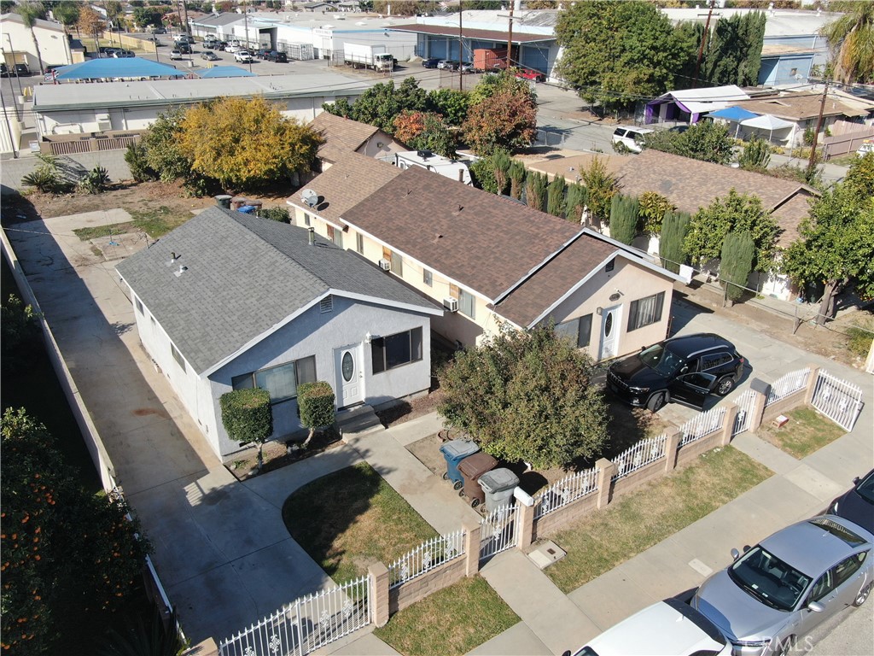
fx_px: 732
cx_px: 437
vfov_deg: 48.2
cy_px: 328
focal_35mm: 29
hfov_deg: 61.7
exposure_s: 1/1000
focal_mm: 5.11
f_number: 3
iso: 100
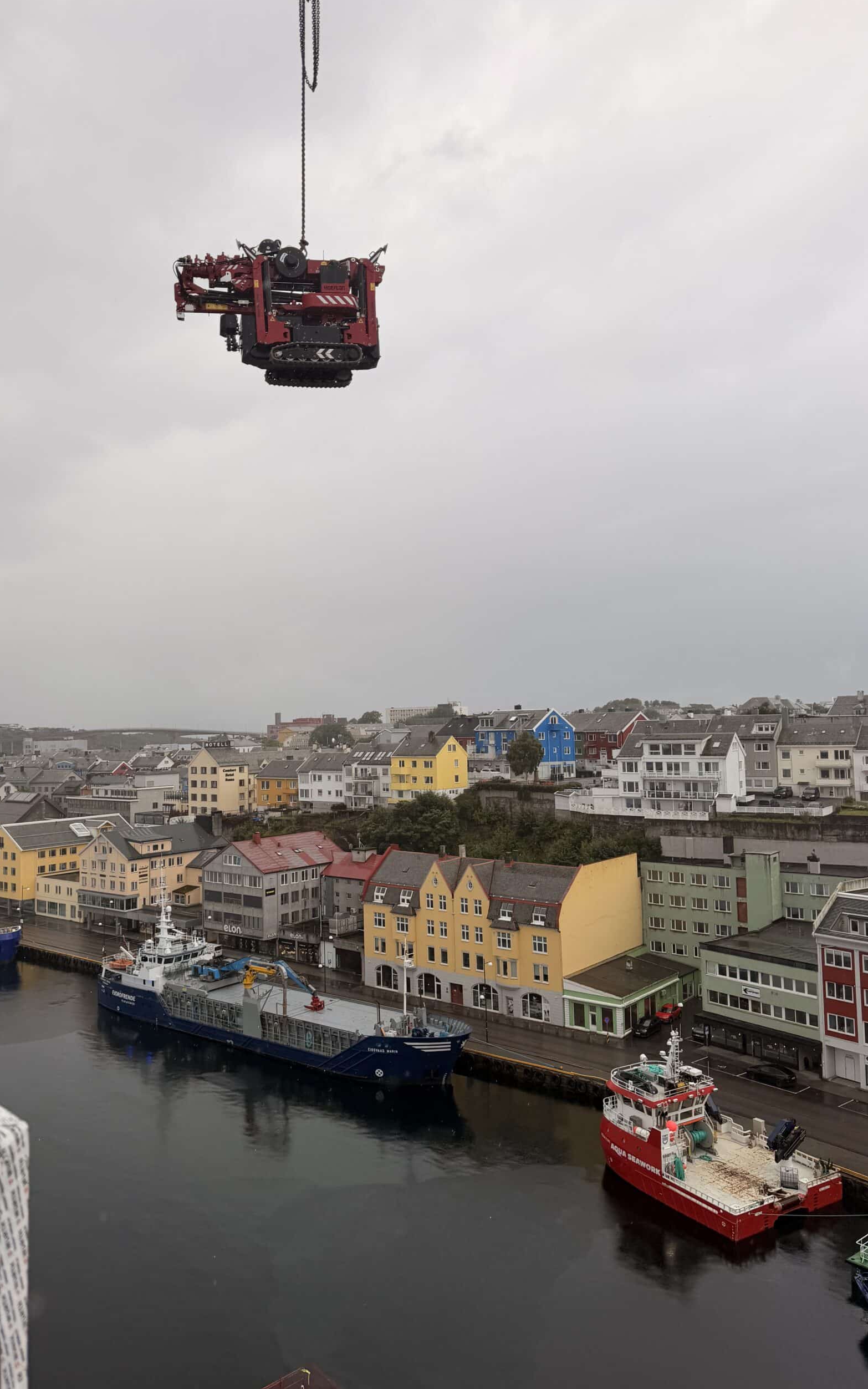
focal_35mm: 26
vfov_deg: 70.4
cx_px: 367
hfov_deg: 47.4
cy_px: 688
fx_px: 984
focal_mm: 6.76
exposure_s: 1/1211
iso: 80
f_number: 1.78
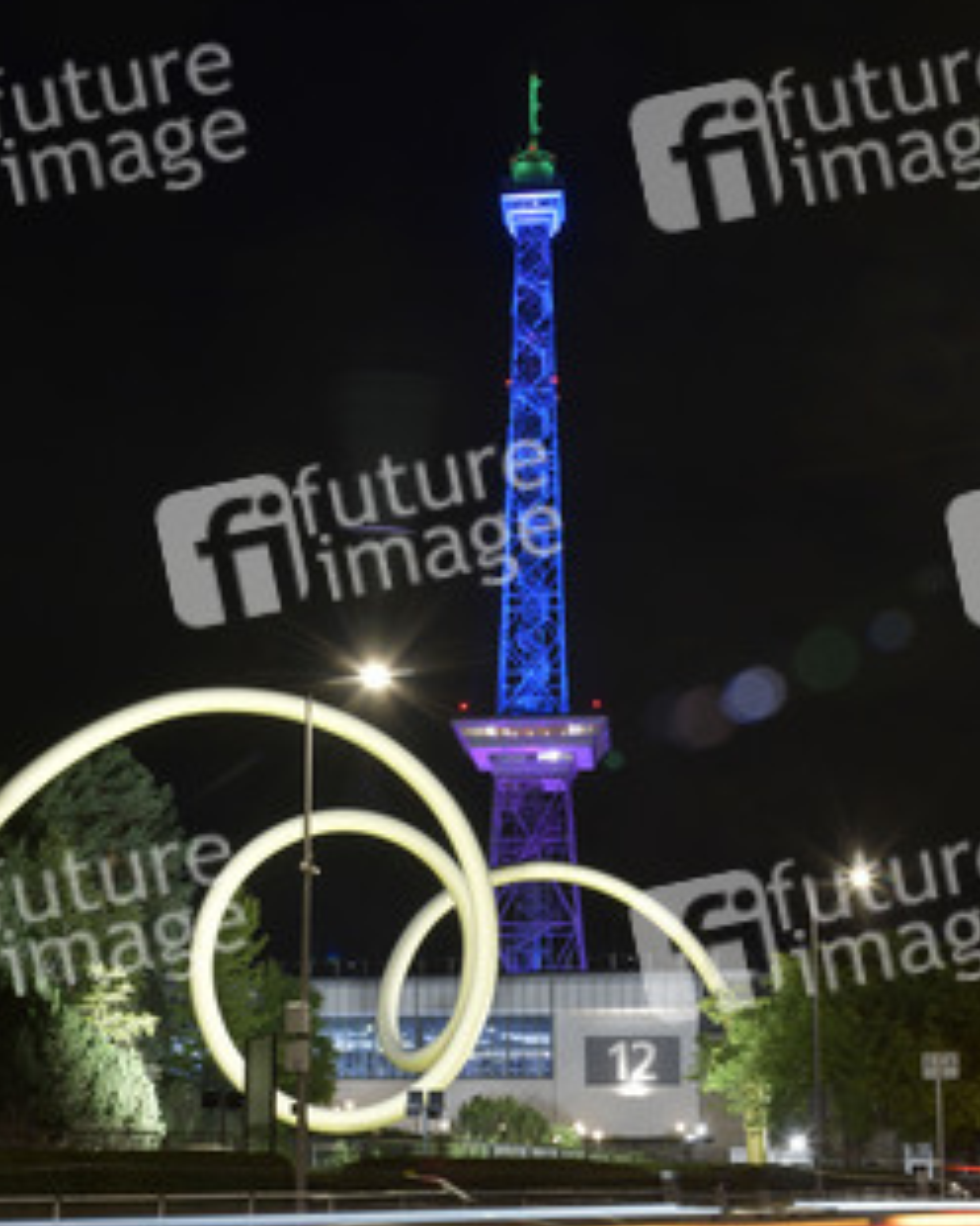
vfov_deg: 40.2
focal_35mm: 46
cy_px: 732
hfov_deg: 32.7
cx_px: 474
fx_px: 1668
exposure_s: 8
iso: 100
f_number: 14
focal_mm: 38
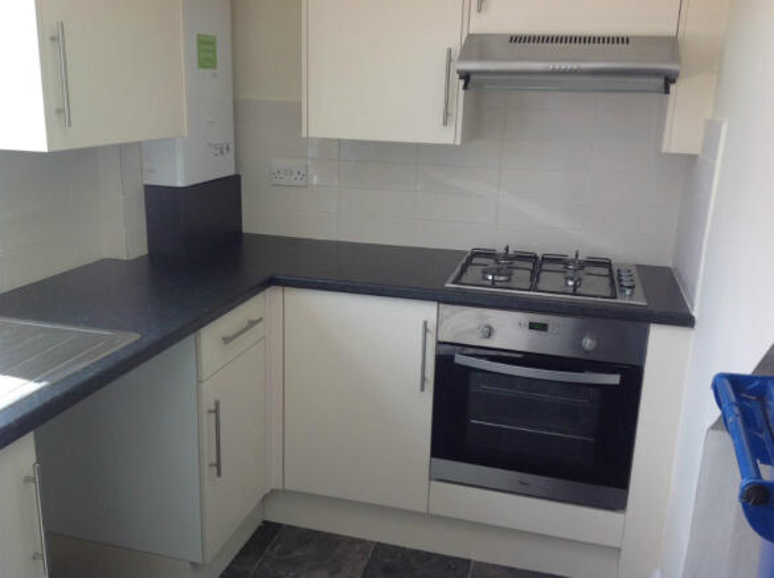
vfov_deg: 40.6
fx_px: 781
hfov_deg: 52.7
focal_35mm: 35
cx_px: 387
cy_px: 289
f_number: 2.4
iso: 80
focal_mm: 4.28
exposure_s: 1/120
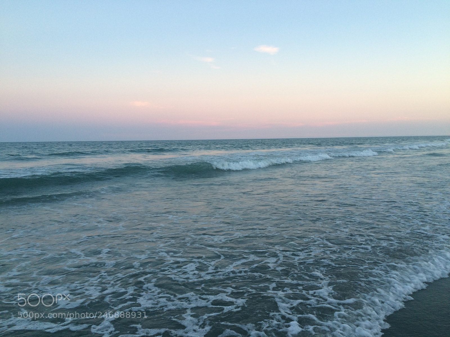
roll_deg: +2.1
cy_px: 168
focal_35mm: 29
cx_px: 225
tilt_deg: -5.8
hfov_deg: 61.7
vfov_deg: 48.2
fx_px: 377
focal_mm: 4.15
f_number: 2.2
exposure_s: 1/40
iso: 40
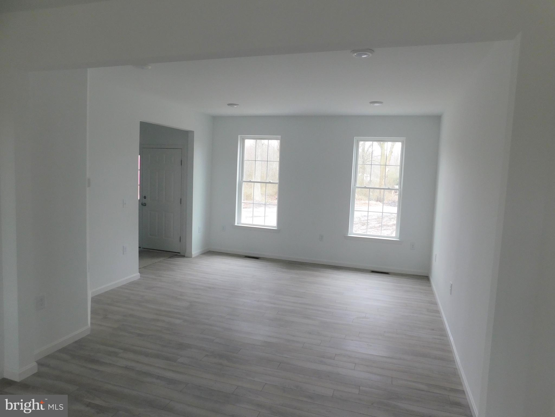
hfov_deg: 73.9
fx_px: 369
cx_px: 278
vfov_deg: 58.9
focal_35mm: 23
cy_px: 208
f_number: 3
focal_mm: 4
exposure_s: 1/30
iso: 140
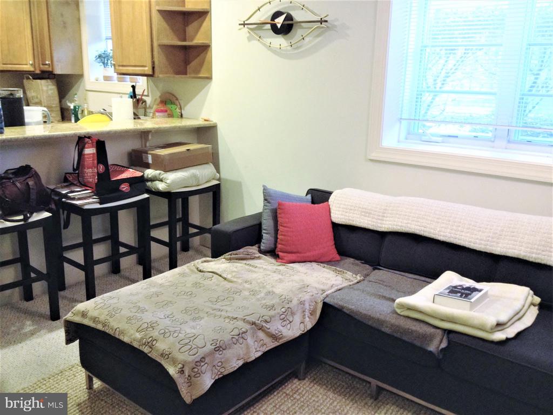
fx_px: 559
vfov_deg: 40.7
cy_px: 208
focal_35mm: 35
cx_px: 276
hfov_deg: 52.6
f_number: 2.4
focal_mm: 4.28
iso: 200
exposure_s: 1/20
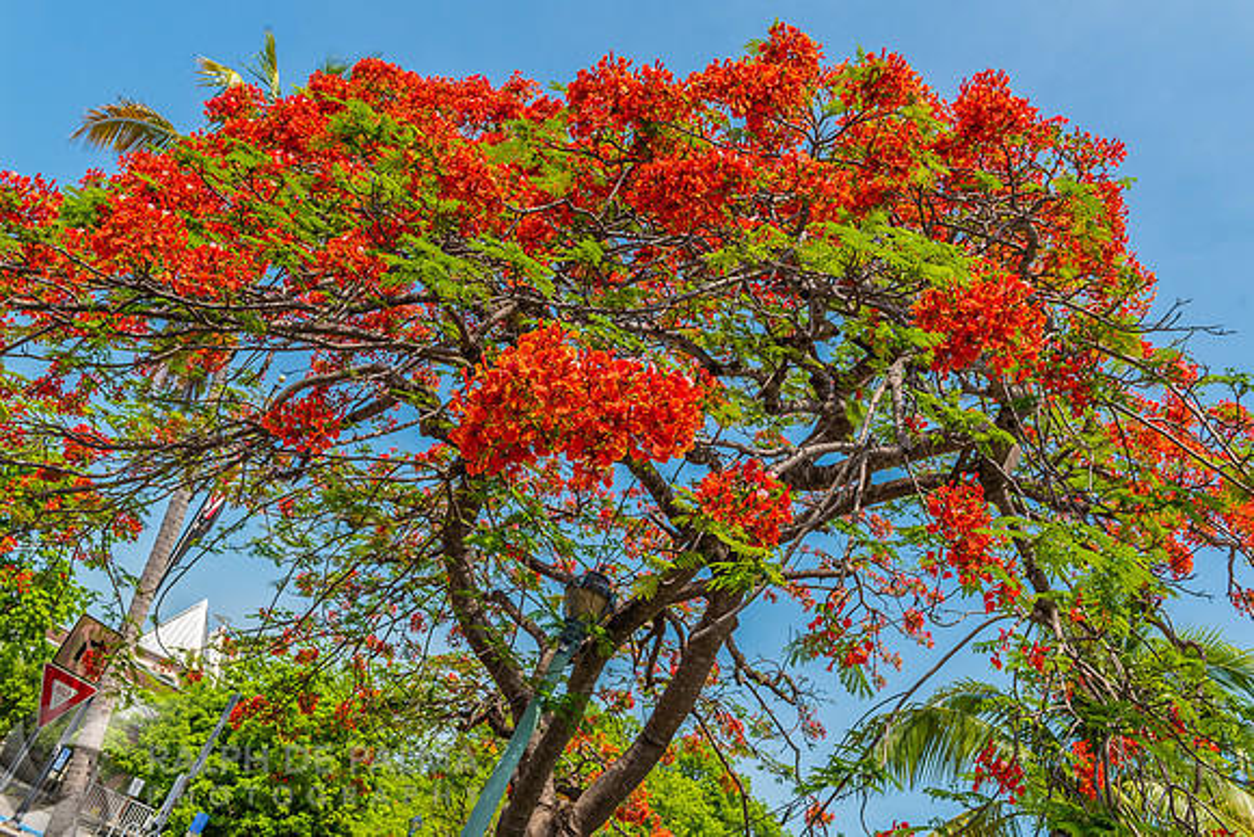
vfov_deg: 41.1
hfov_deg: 58.7
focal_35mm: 32
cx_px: 627
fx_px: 1115
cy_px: 418
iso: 64
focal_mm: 32
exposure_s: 1/125
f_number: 7.1
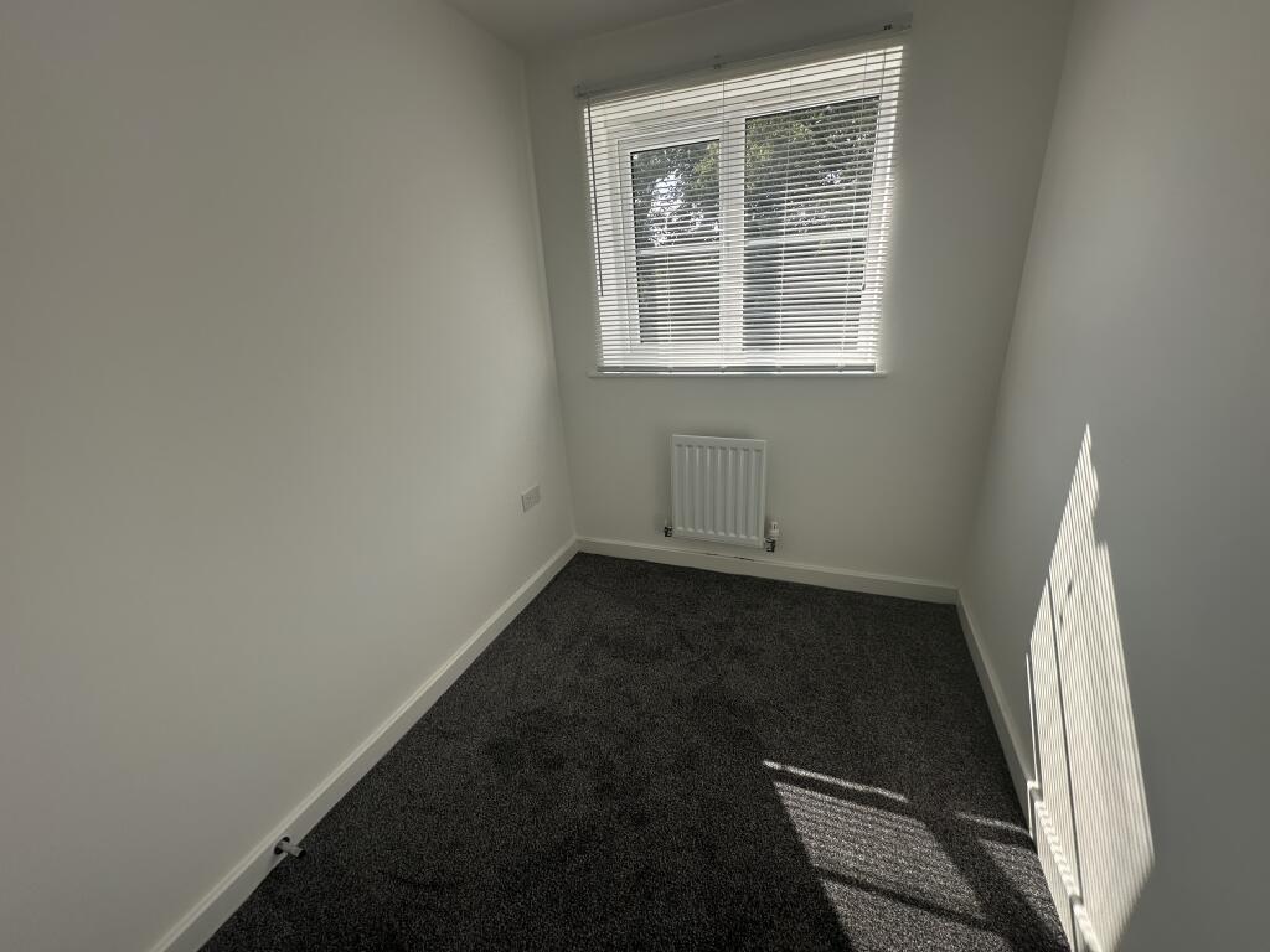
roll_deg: +3.5
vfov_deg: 85.7
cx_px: 635
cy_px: 476
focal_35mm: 14
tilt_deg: -20.1
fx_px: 514
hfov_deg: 102.1
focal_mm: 2.22
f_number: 2.2
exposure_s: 1/590
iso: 40
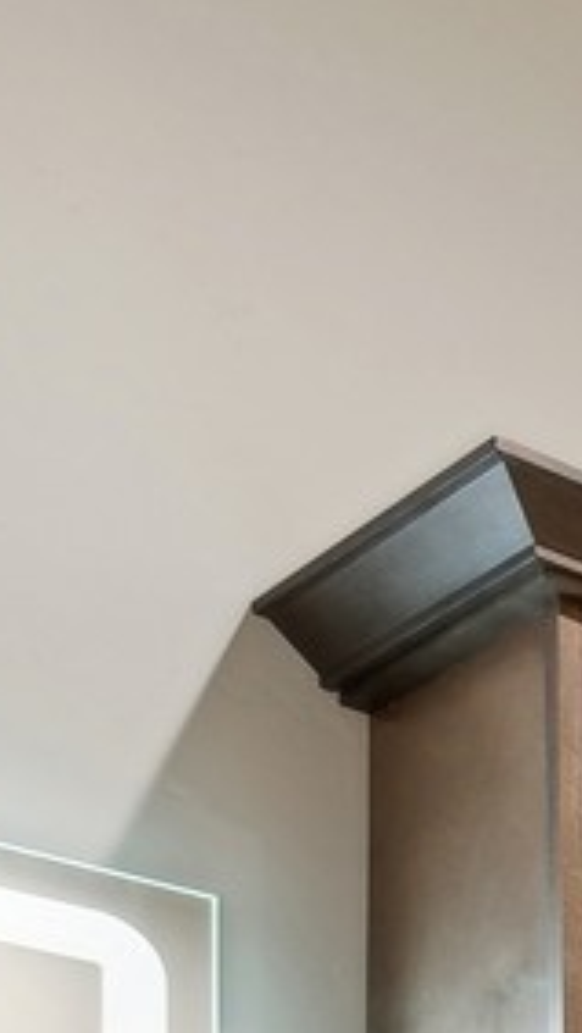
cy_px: 1795
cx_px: 2116
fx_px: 2437
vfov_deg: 19.0
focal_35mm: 89
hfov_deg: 8.8
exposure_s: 1/2
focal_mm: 10
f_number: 6.3
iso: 100
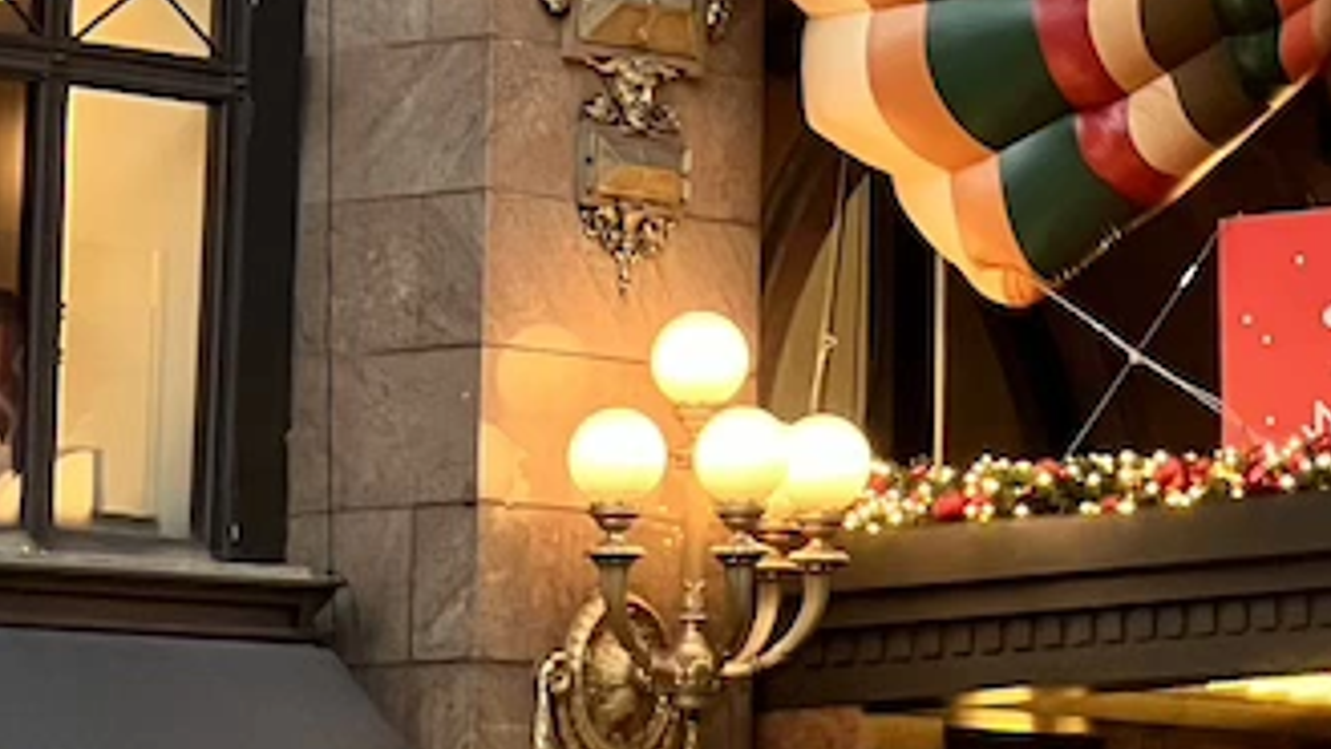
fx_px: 7199
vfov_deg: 5.9
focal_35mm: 204
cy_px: -239
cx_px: 1533
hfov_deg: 10.4
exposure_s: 1/60
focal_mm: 9
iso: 400
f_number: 2.8
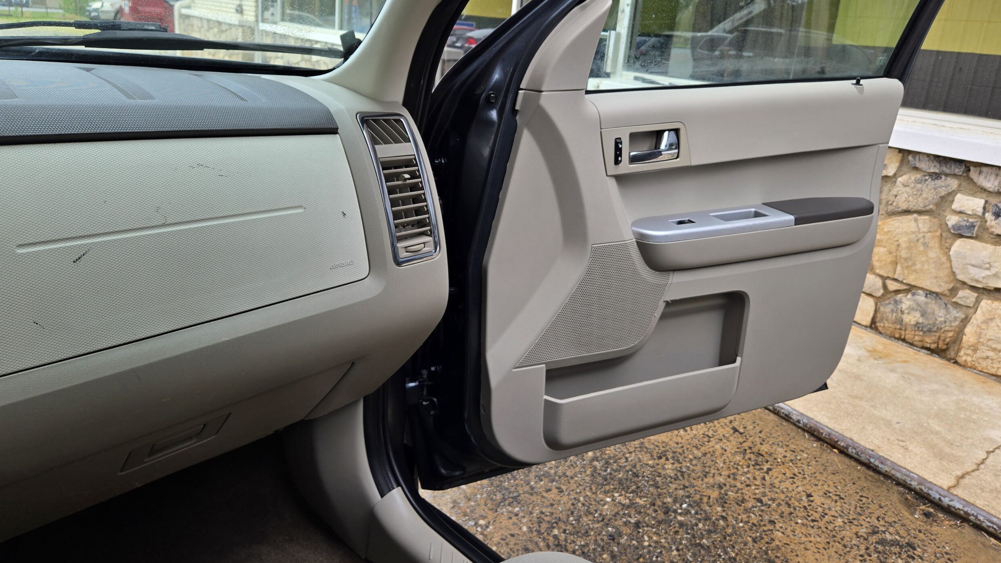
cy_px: 204
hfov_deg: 71.9
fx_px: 690
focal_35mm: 26
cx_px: 505
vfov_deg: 44.0
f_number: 1.8
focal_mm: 5.4
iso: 25
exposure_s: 1/379
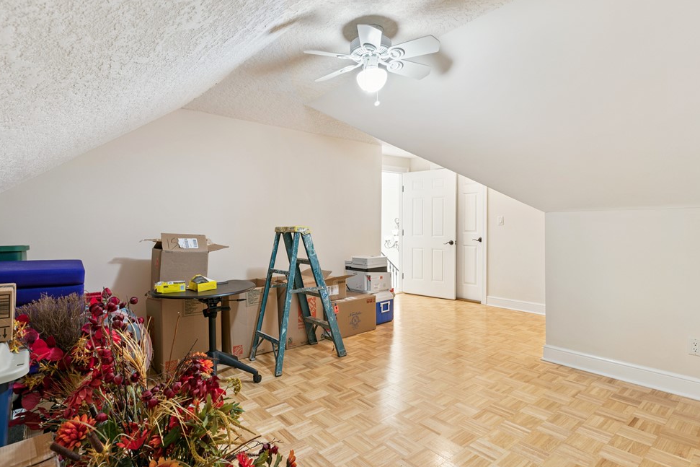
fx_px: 369
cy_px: 236
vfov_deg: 64.5
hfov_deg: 86.9
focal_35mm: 19
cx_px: 337
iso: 250
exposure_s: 1/5
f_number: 8
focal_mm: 17
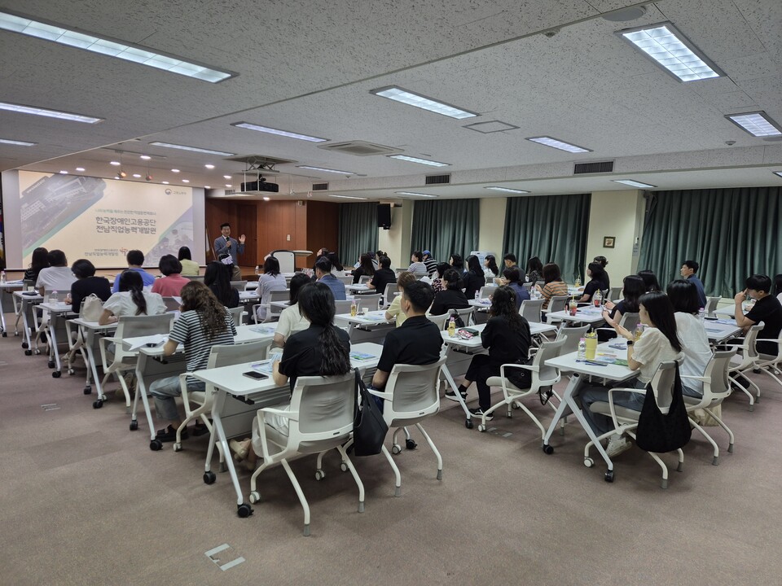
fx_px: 520
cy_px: 293
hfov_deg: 73.9
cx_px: 391
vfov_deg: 58.9
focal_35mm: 23
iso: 125
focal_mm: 5.4
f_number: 1.8
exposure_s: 1/120
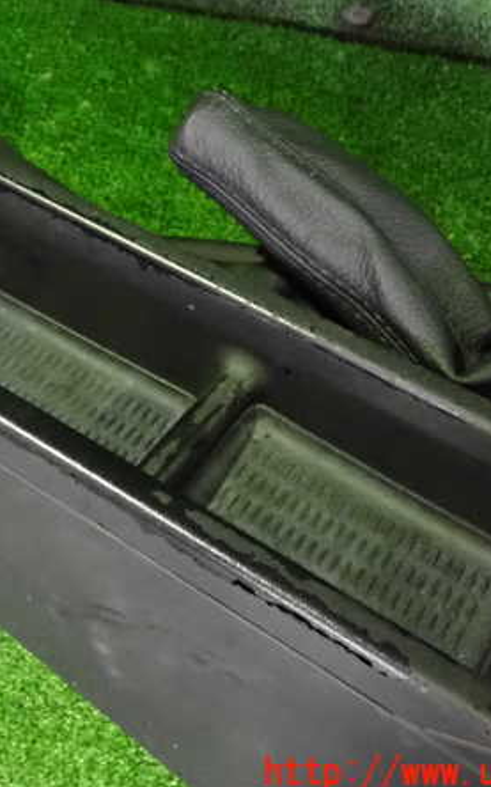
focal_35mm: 43
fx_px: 922
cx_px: 133
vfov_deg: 46.2
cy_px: 397
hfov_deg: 29.4
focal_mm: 5.4
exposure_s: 1/30
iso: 2000
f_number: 2.3
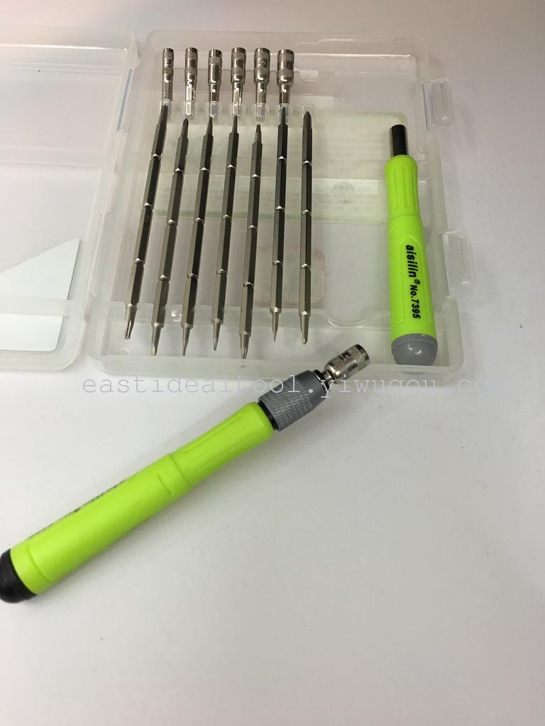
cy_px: 363
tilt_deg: -62.1
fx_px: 609
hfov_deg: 48.2
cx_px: 272
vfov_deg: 61.7
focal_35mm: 29
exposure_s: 1/17
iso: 50
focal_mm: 4.15
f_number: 2.2
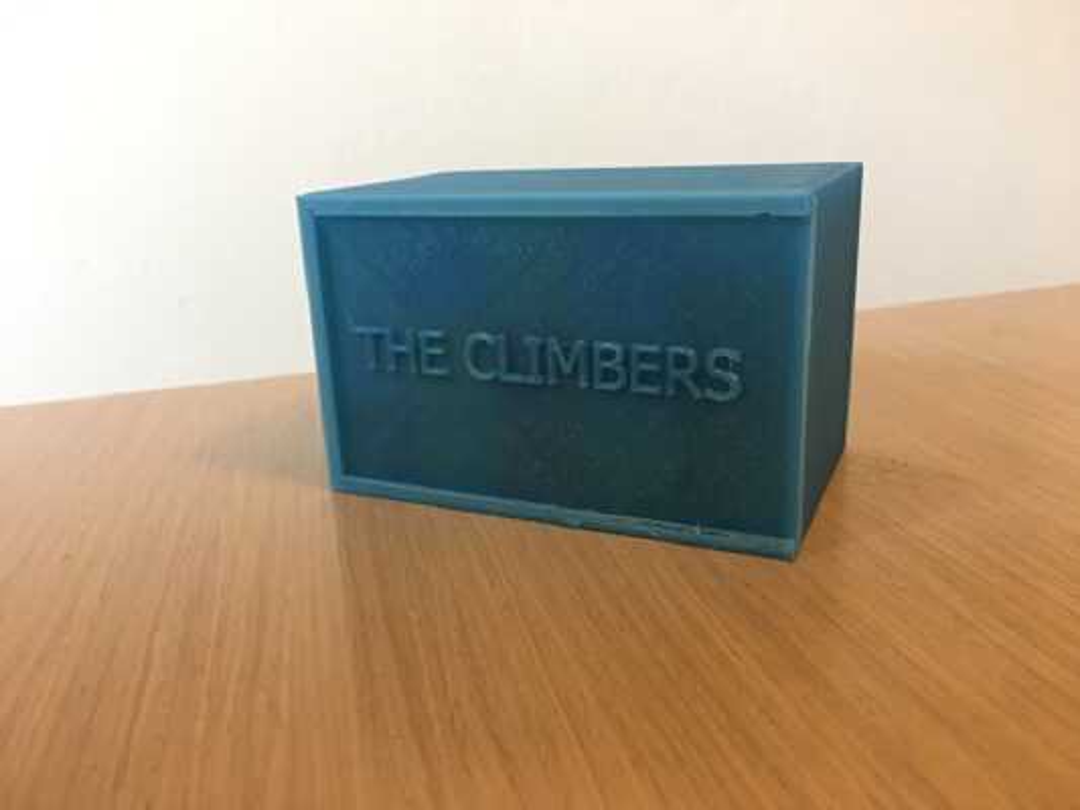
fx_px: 905
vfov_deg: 48.2
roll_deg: +5.0
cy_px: 405
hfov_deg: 61.6
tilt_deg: -16.1
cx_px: 540
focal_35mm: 29
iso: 100
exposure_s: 1/8
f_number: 2.2
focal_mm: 4.15
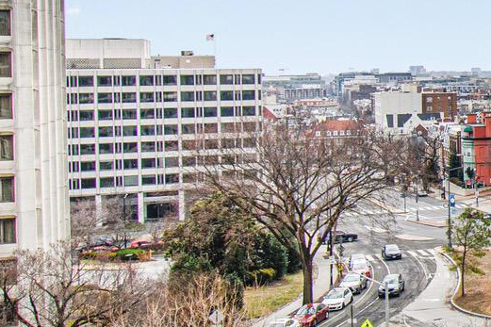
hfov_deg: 27.3
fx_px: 804
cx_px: 667
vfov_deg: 23.0
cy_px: 177
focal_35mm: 59
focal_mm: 10
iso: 200
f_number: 8
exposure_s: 1/640
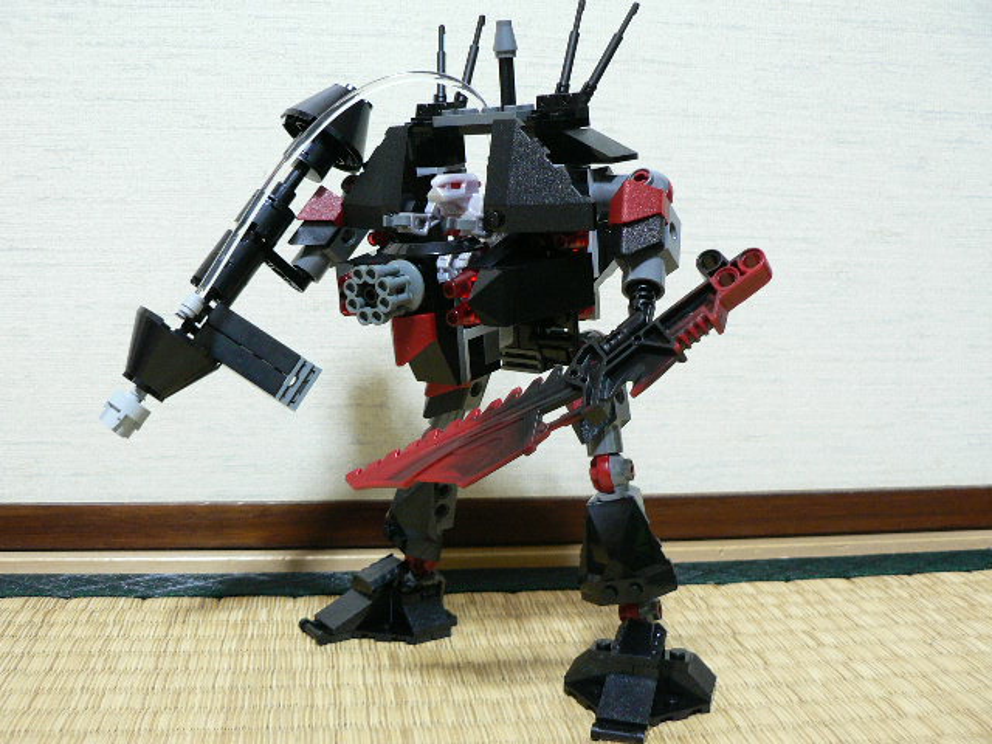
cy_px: 372
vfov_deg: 39.7
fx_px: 1032
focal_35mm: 36
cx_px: 496
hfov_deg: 51.4
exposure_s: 1/6
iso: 200
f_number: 2.8
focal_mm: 6
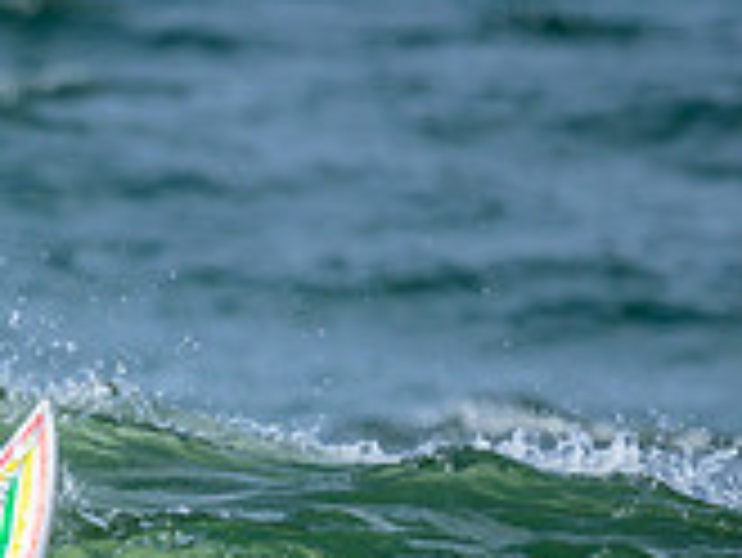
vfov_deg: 0.4
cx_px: -727
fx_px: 79497
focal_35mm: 3706
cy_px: 930
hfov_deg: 0.5
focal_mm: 800
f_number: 6.3
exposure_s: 1/2000
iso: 180
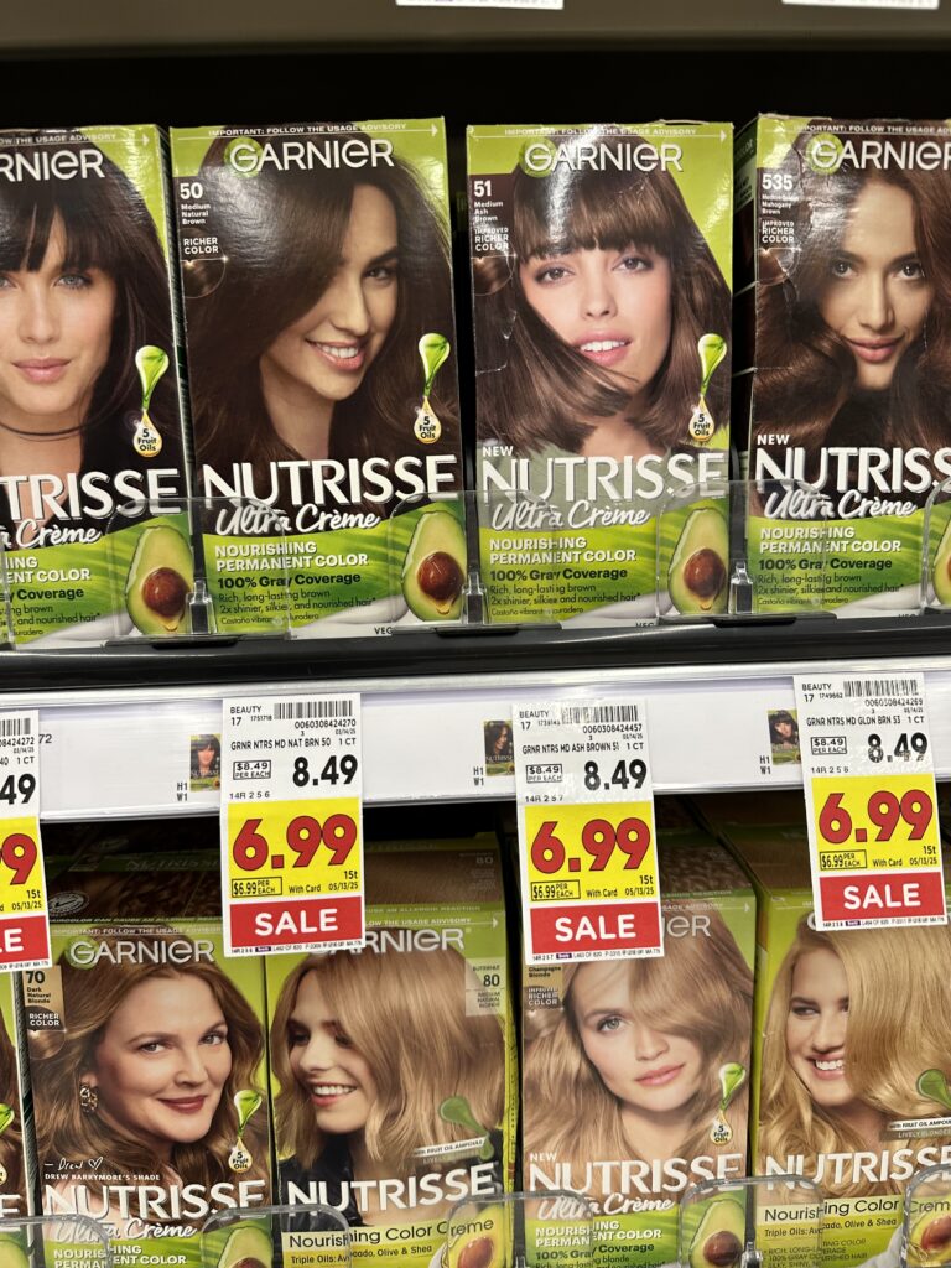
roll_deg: +0.3
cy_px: 634
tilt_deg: -10.0
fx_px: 879
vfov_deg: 71.6
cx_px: 476
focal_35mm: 24
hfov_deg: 56.8
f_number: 1.78
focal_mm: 6.86
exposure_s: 1/63
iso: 125
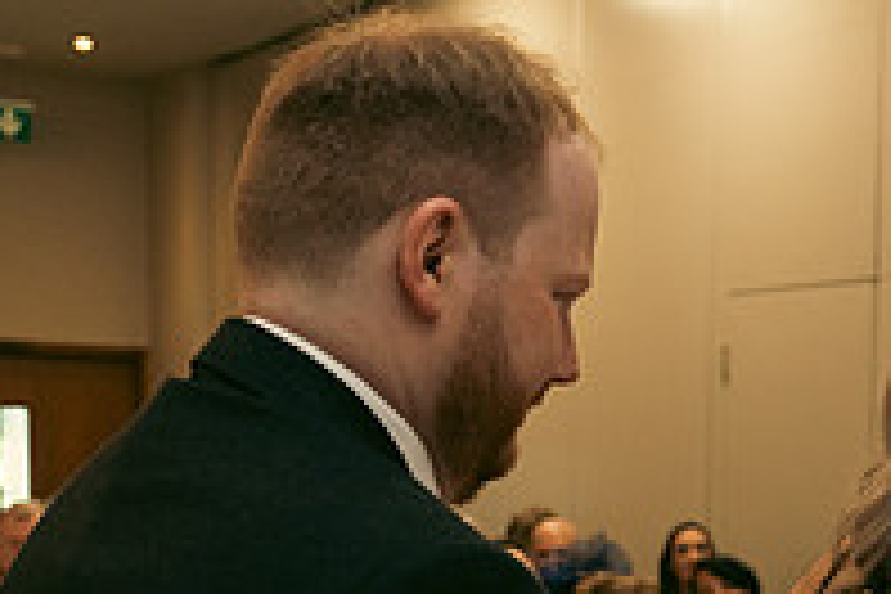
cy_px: 763
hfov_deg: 21.6
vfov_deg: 14.4
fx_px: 2252
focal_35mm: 91
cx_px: 900
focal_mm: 31
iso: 2500
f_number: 3.5
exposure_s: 1/160
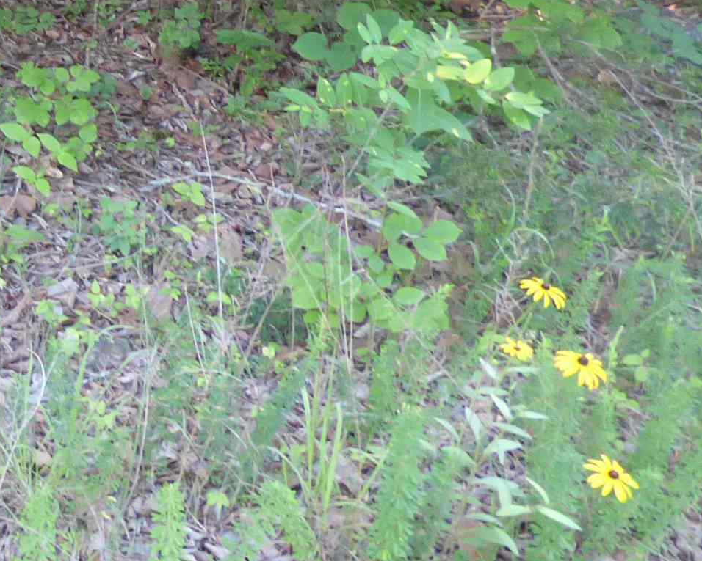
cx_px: -383
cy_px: -48
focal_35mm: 69
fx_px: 1434
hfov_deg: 22.2
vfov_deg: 21.1
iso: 320
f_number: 2.9
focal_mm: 3.78
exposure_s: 1/60
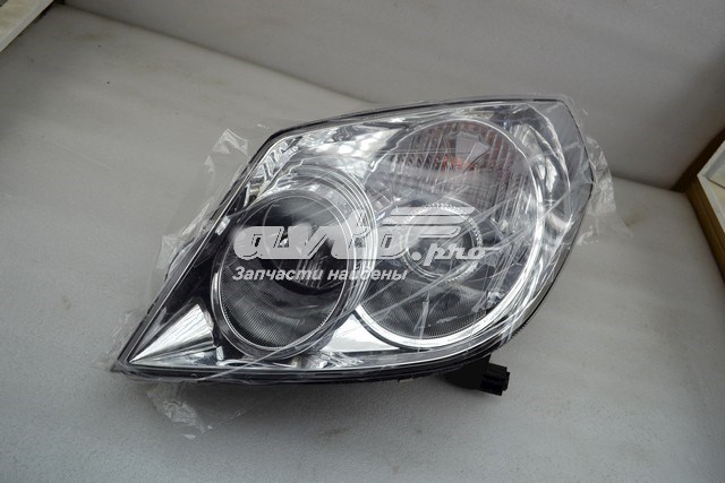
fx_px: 604
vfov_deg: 43.6
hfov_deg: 61.9
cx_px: 362
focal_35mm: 30
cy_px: 242
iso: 200
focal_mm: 20
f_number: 5.6
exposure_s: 1/125
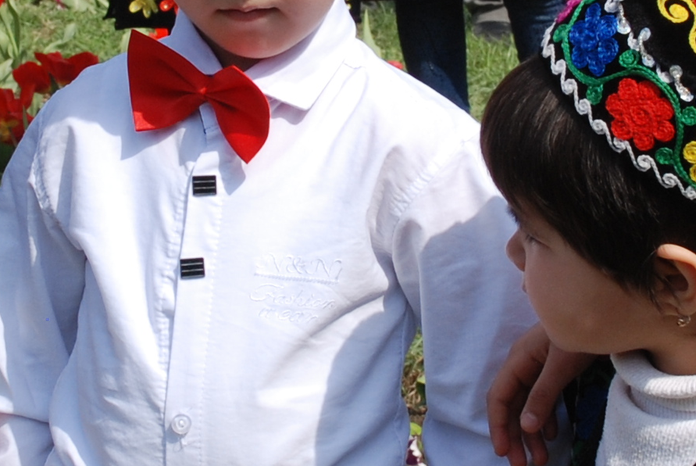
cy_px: 60
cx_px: 316
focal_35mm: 202
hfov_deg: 10.2
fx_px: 3912
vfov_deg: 6.8
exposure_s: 1/320
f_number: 9
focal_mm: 31
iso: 200
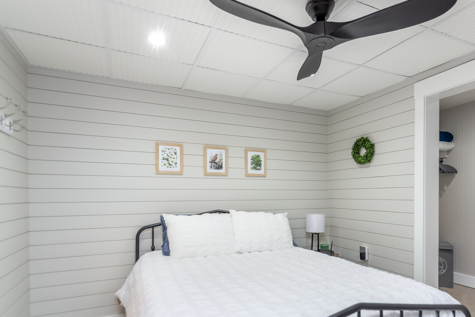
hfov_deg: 81.4
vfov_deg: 59.7
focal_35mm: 21
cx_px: 280
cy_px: 196
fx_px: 272
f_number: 3.5
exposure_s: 1/250
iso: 200
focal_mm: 11
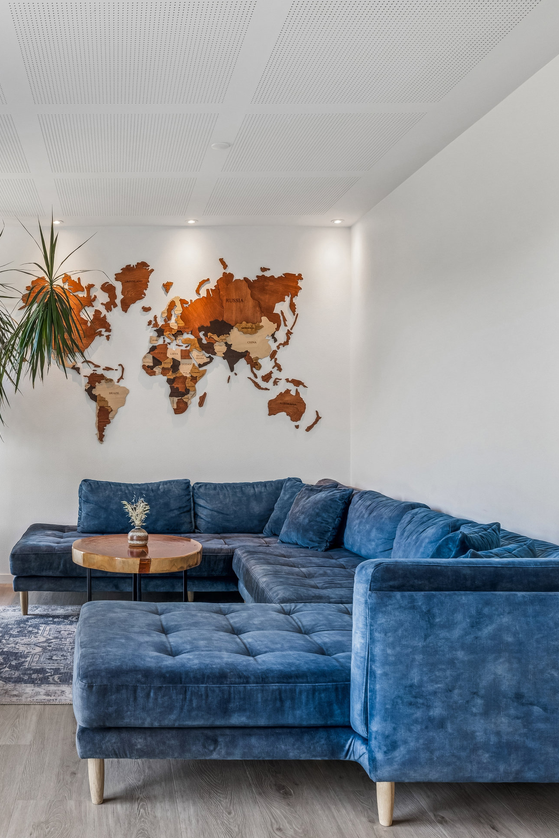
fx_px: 792
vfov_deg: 55.8
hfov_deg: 37.6
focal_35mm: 34
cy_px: 419
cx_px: 117
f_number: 10
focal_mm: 22
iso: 200
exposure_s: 1/6
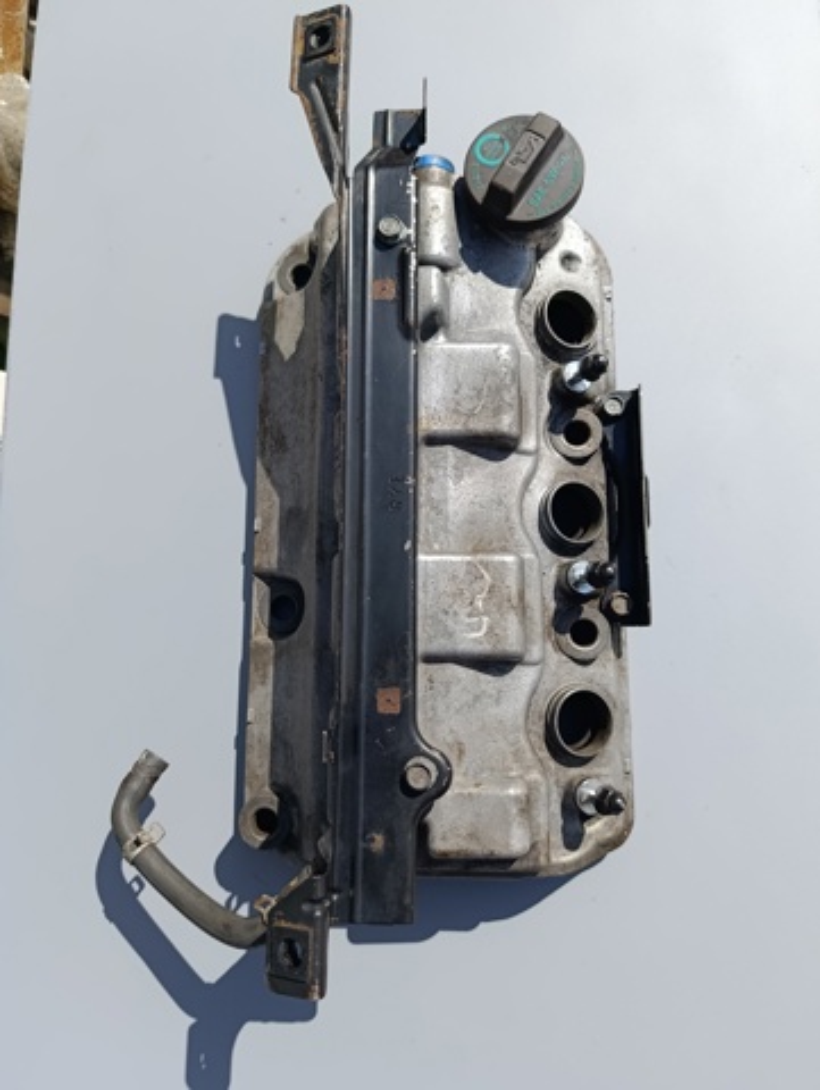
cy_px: 545
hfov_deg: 59.0
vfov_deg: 73.9
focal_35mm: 23
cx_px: 410
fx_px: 725
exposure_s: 1/529
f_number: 1.65
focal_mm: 6.11
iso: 50
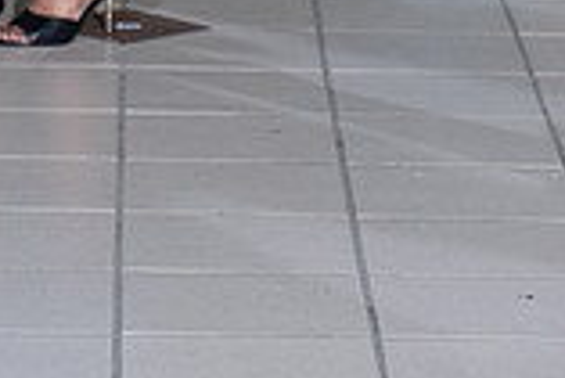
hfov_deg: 6.8
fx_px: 4728
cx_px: 101
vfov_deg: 4.5
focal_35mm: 301
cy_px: -392
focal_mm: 105
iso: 1250
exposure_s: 1/160
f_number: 5.6
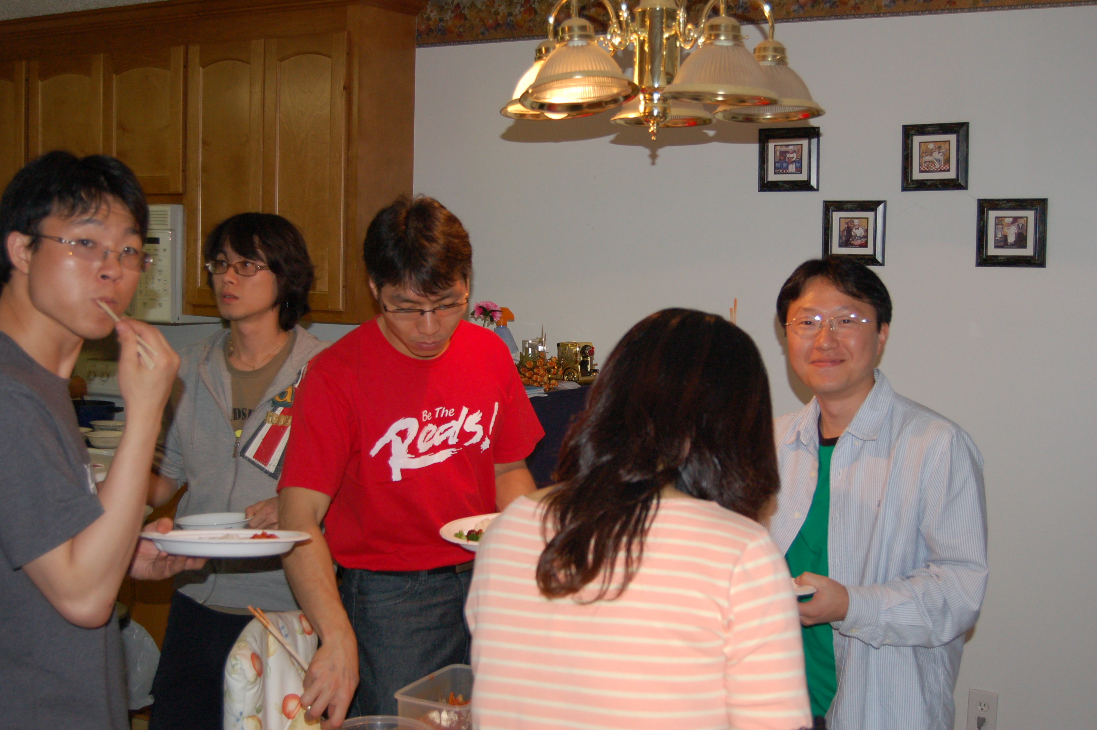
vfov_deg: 29.8
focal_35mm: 45
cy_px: 365
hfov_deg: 43.6
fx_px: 1370
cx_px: 548
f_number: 4.2
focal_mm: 30
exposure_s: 1/60
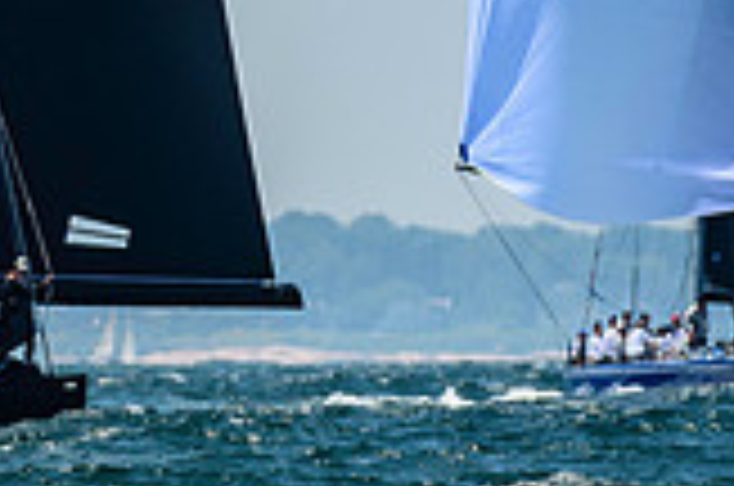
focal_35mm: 1655
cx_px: -144
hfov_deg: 1.2
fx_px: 33677
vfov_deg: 0.8
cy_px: -281
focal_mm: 300
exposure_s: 1/4000
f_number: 5
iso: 400
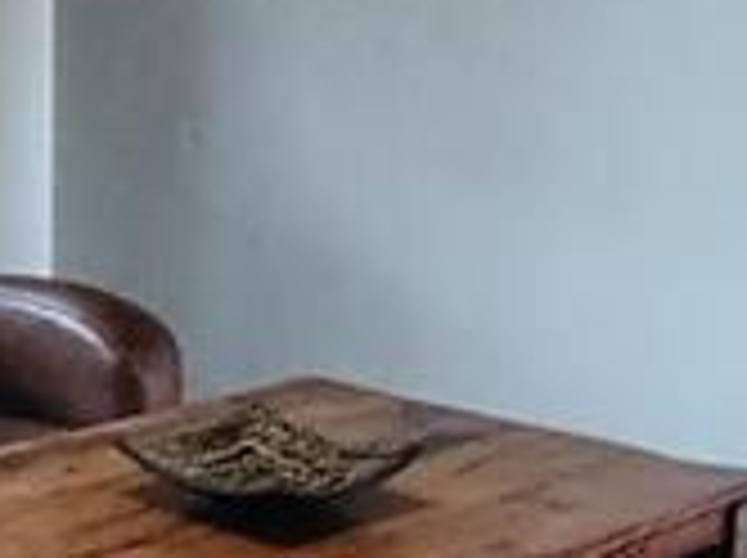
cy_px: 310
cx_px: -148
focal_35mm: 82
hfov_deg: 22.1
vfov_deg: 17.9
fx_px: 1767
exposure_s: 1/33.3
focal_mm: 1.42
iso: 644
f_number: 2.2
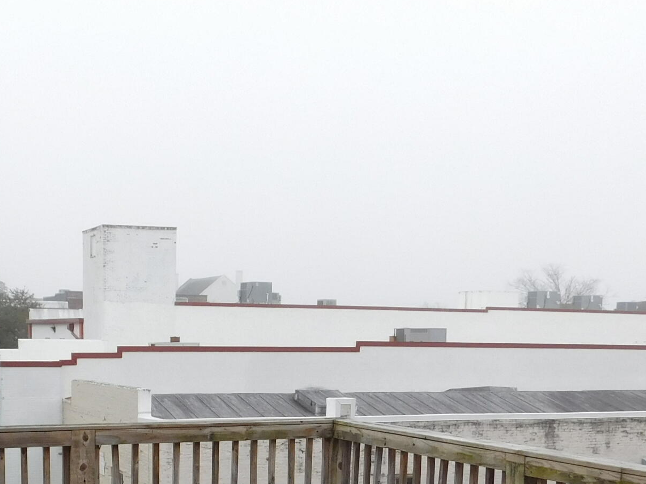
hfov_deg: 33.3
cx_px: 187
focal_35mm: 57
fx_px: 1064
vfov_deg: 24.3
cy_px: 502
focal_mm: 4
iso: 125
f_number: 3
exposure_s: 1/640
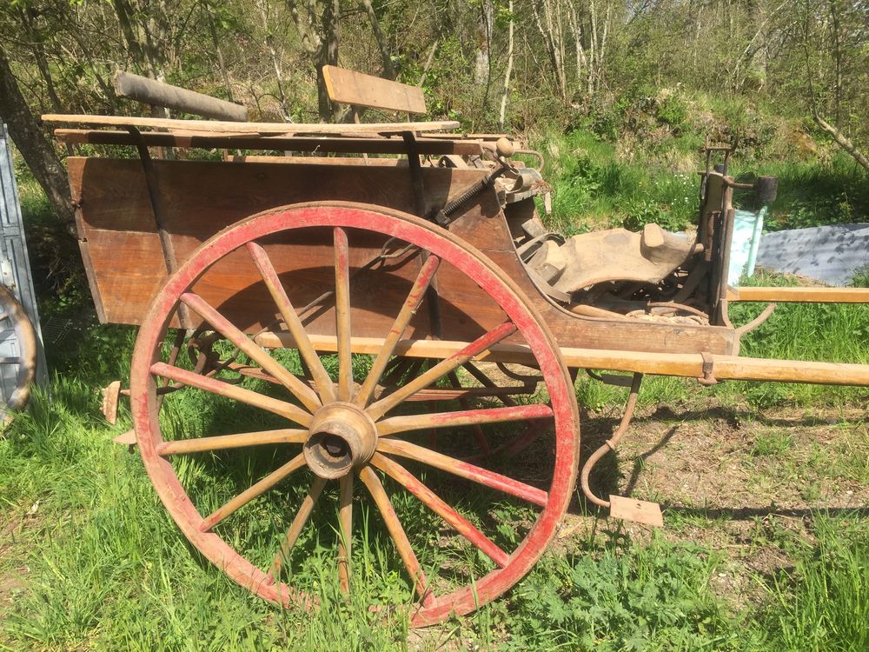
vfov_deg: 48.2
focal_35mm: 29
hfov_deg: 61.7
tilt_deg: -10.3
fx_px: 728
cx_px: 434
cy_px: 326
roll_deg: +6.6
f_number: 2.2
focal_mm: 4.15
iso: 32
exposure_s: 1/860
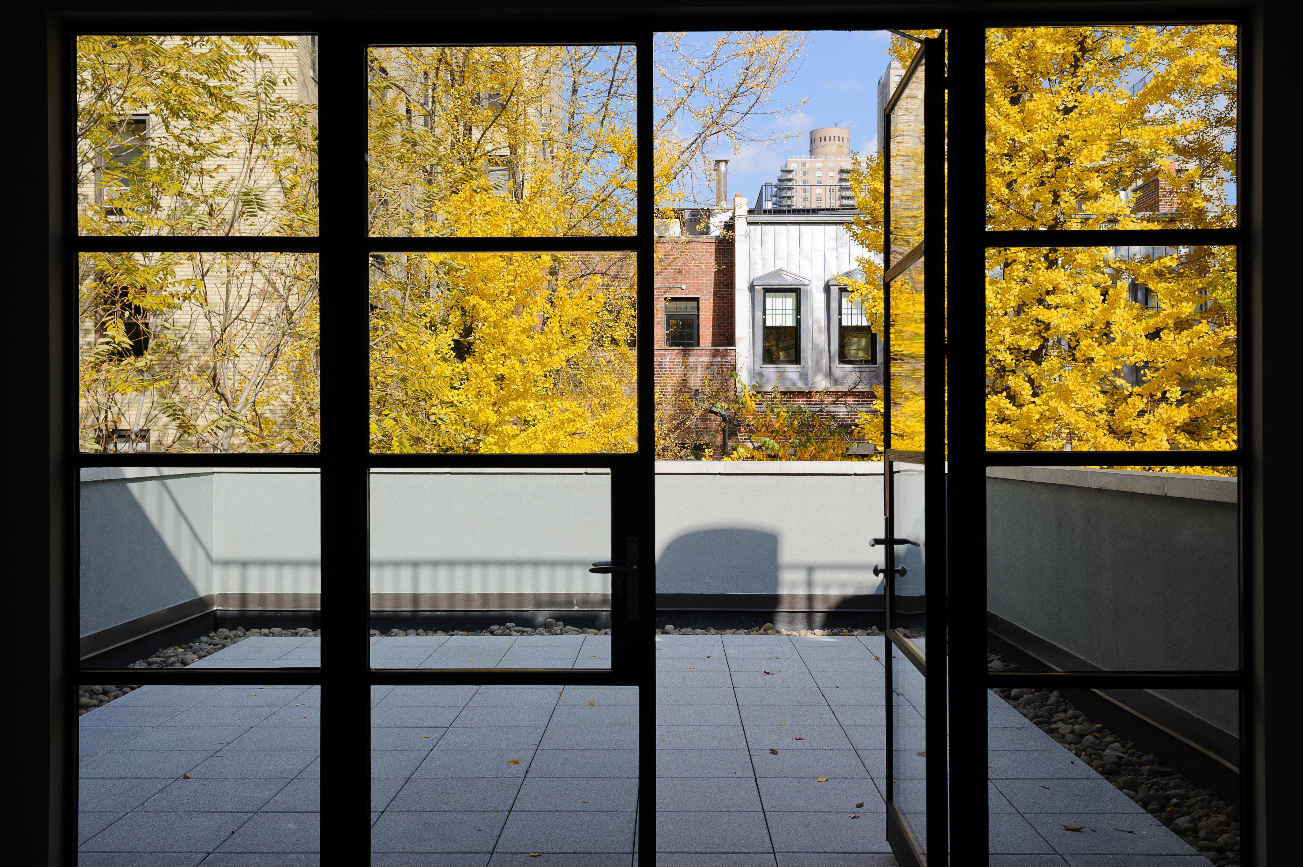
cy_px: 434
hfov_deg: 54.5
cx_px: 652
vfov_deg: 37.8
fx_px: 1266
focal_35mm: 35
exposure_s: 1/250
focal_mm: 35
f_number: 8
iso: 200
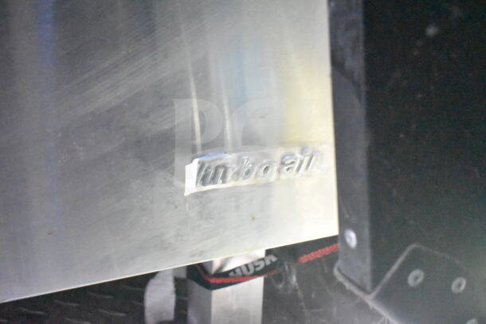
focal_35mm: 60
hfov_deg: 33.4
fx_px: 810
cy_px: 162
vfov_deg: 22.6
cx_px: 243
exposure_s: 1/25
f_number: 4.8
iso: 25600
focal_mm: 40
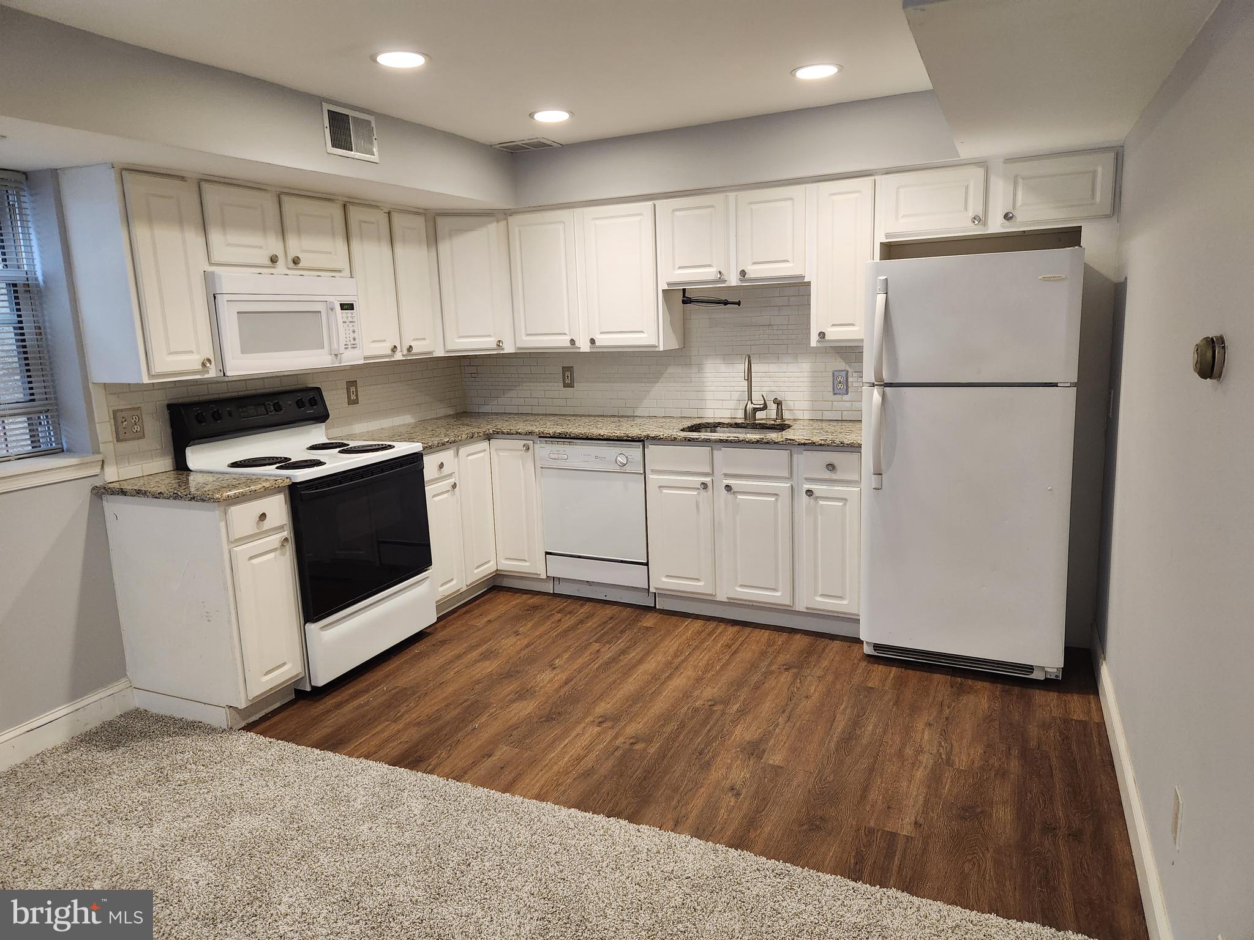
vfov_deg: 58.9
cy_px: 470
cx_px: 627
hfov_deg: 73.9
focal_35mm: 23
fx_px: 833
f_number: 1.8
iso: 400
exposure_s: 1/120
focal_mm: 5.4
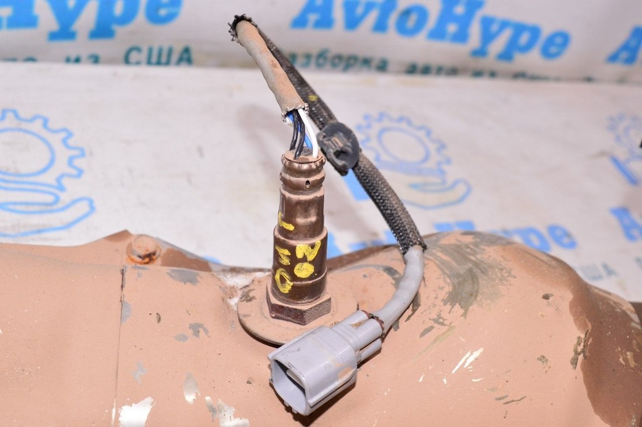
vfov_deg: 29.8
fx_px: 802
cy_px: 214
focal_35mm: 45
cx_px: 321
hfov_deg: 43.6
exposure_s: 1/160
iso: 1600
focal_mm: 30
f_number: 8
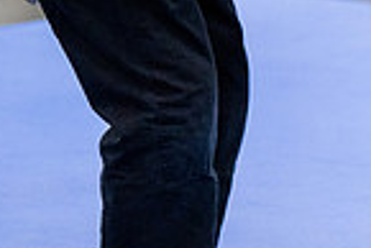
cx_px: 581
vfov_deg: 3.0
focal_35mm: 455
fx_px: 4694
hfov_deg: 4.5
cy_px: -58
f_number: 2.8
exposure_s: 1/640
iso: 5000
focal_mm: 114
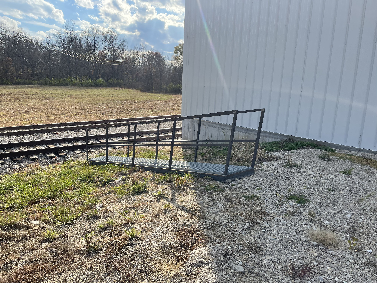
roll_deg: -1.8
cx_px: 188
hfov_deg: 67.3
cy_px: 142
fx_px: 283
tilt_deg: -11.9
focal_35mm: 26
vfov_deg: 53.1
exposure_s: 1/2398
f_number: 1.6
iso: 32
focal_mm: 4.2
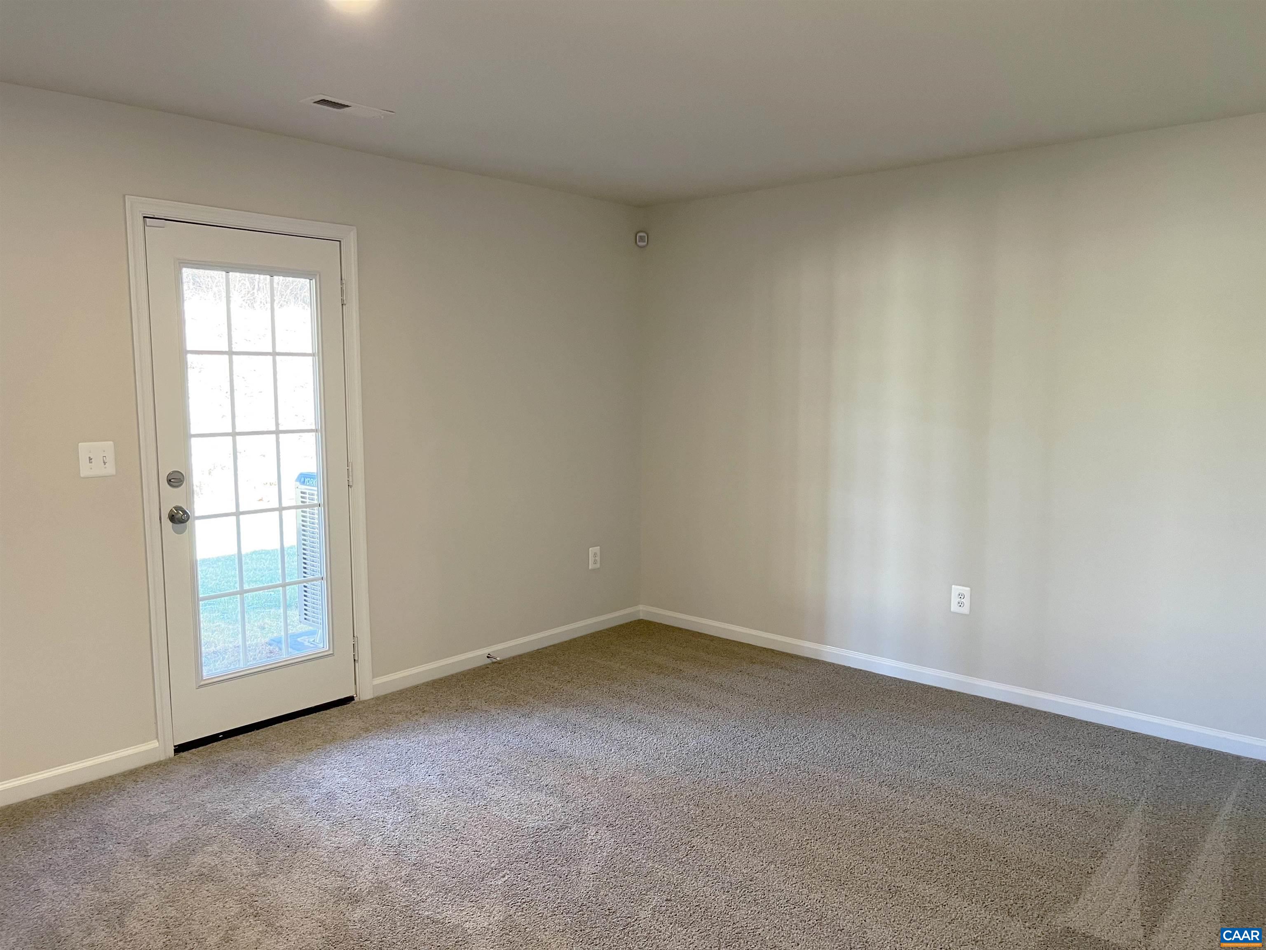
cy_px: 475
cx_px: 633
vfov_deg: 53.1
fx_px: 951
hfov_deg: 67.3
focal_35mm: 26
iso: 100
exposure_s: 1/60
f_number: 1.5
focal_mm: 5.7
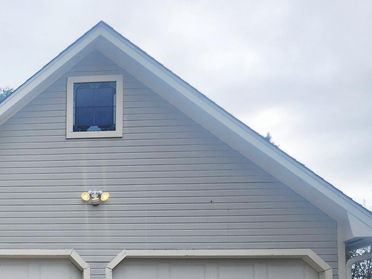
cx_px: -110
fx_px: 709
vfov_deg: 21.1
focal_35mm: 66
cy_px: 309
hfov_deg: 25.4
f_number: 1.8
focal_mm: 5.4
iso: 20
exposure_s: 1/1250
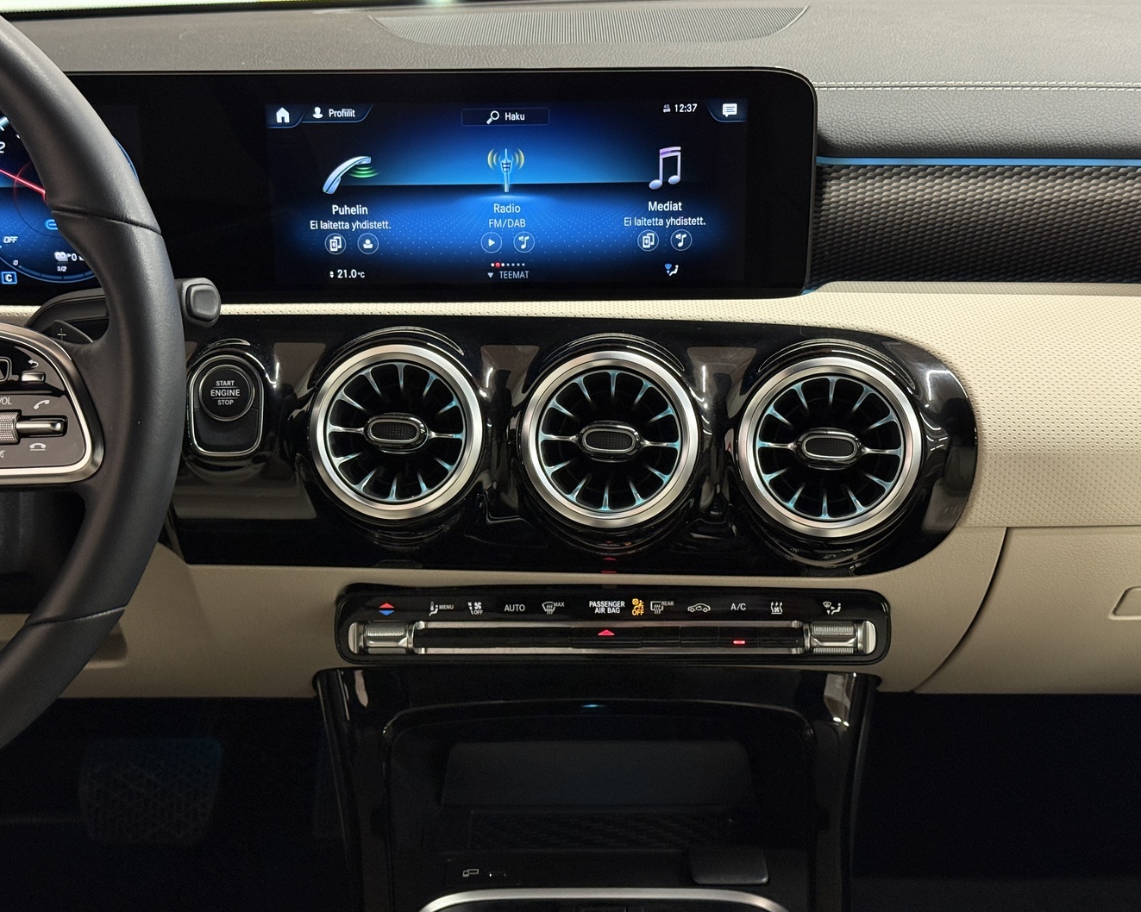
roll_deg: +1.0
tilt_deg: -19.6
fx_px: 1722
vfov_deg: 29.7
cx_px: 529
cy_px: 450
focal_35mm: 51
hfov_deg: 36.6
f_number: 1.78
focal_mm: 6.76
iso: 250
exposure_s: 1/40
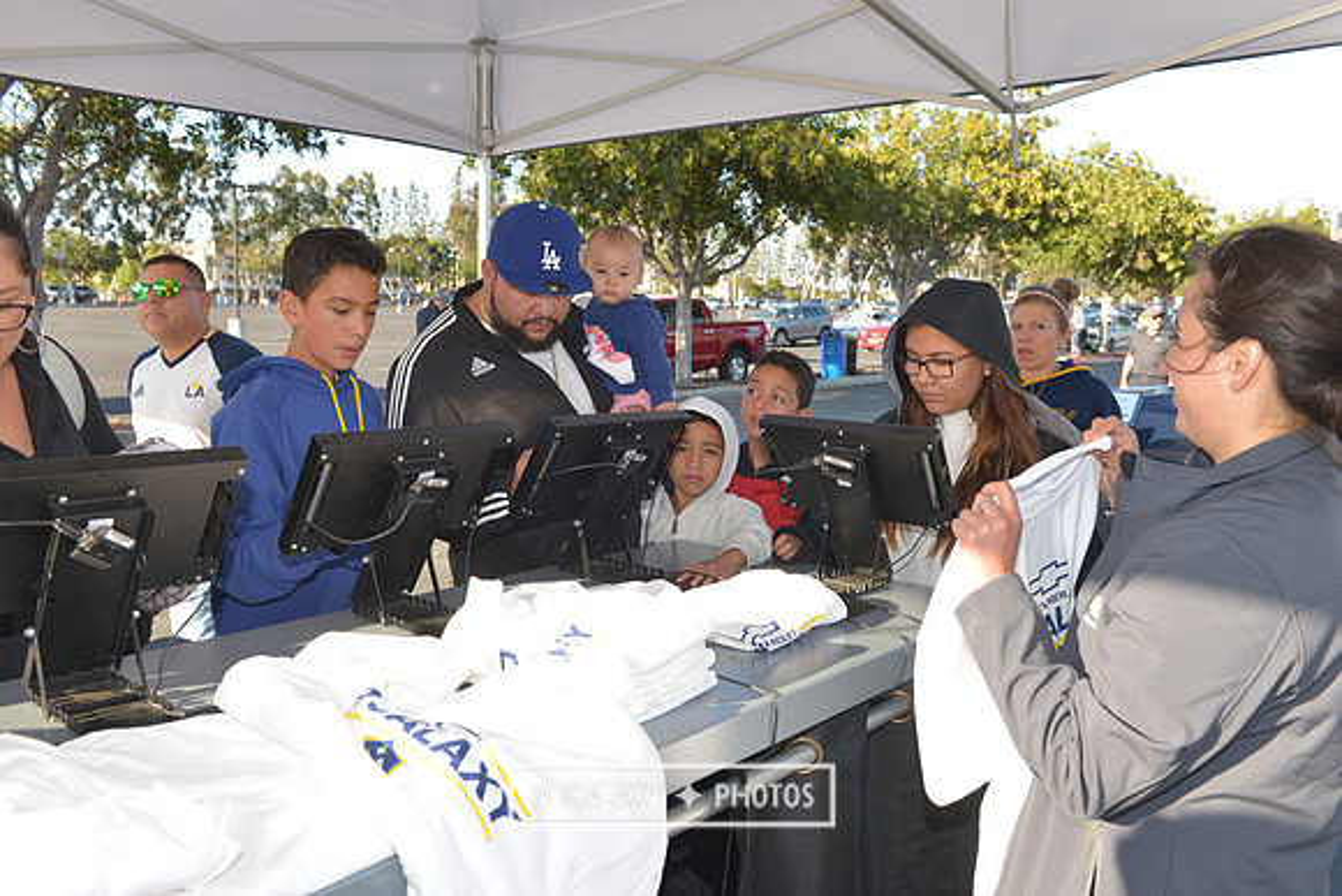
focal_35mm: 31
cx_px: 671
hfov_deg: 60.3
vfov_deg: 42.3
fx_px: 1156
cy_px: 448
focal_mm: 31
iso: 250
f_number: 7.1
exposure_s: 1/200
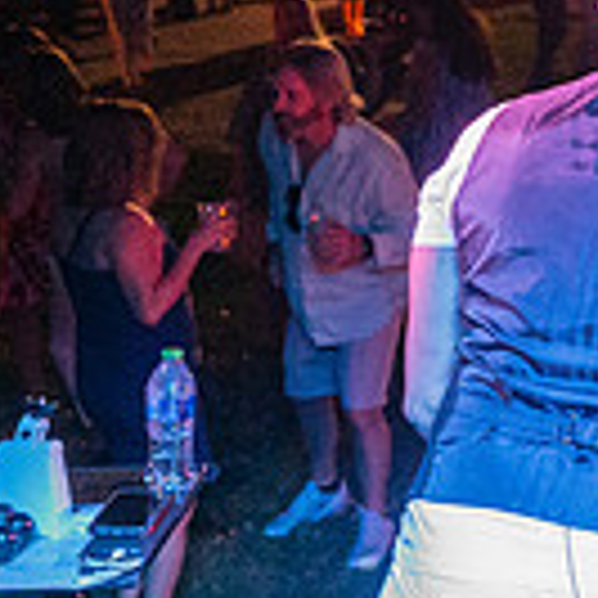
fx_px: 1896
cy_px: 144
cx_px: 1032
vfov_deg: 17.8
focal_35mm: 97
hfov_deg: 15.7
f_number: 2.8
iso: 8000
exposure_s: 1/640
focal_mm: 24
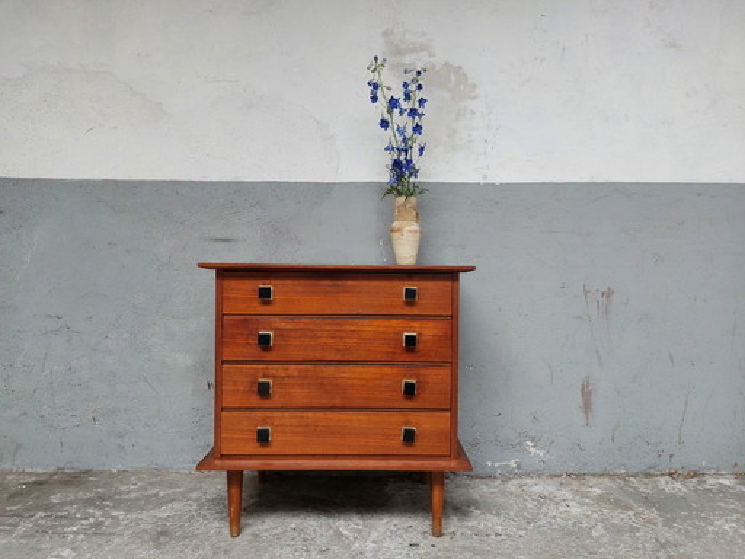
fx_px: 517
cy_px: 280
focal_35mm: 24
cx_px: 372
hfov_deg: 71.6
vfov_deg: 56.8
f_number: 1.8
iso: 200
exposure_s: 1/50
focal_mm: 5.23
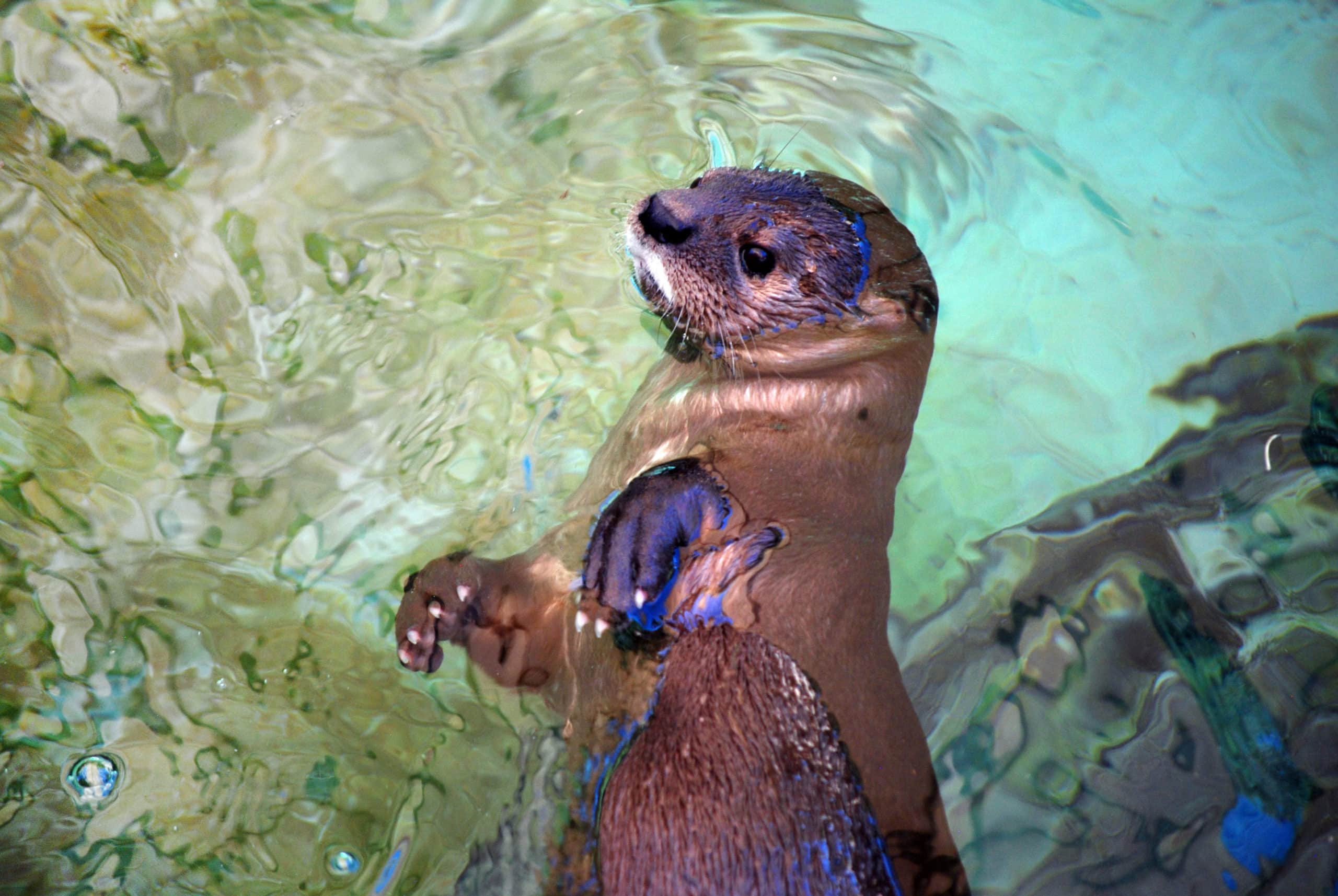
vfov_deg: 5.7
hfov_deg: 8.6
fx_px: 8931
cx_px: 669
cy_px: 448
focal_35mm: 240
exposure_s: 1/125
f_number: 5.3
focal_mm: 160
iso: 400
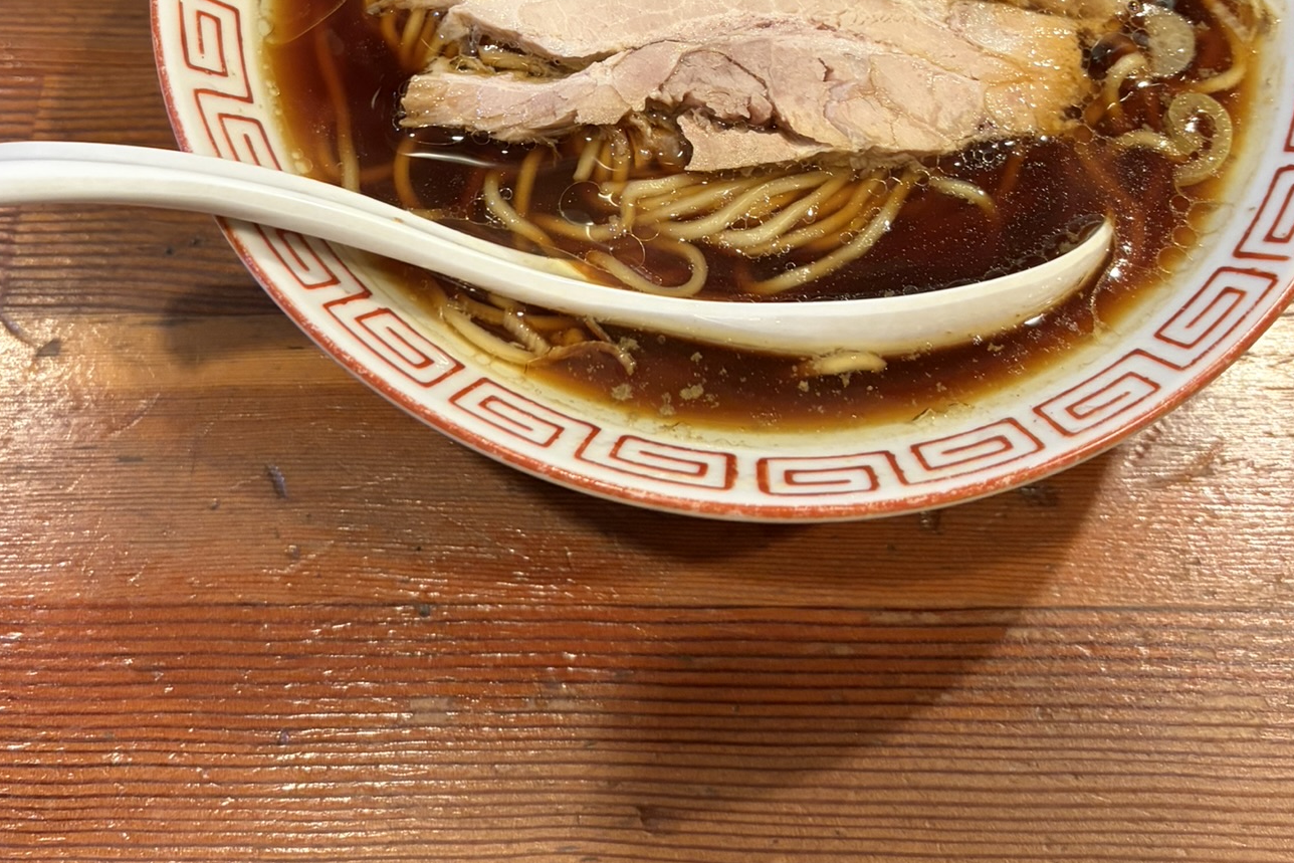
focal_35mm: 43
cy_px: 64
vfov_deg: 29.7
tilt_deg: -56.5
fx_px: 1546
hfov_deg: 45.4
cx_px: 662
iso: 320
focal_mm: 5.96
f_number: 1.6
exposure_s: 1/50
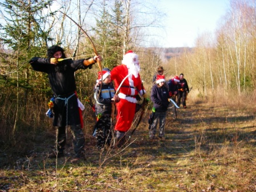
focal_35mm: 44
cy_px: 96
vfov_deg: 32.9
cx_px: 128
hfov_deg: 42.9
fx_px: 325
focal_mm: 7.3
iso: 64
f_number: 3.4
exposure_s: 1/160
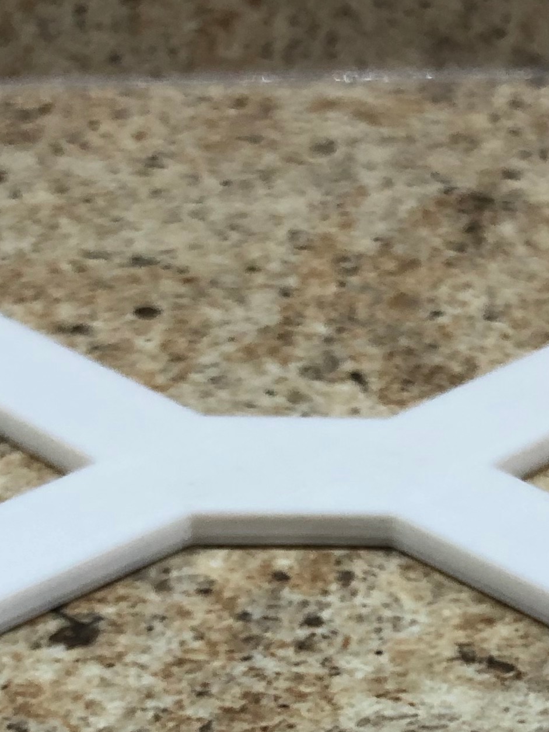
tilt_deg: -36.5
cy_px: 811
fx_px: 1903
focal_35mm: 90
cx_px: 289
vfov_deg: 20.7
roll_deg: -0.5
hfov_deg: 16.4
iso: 25
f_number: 1.8
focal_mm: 4
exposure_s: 1/30
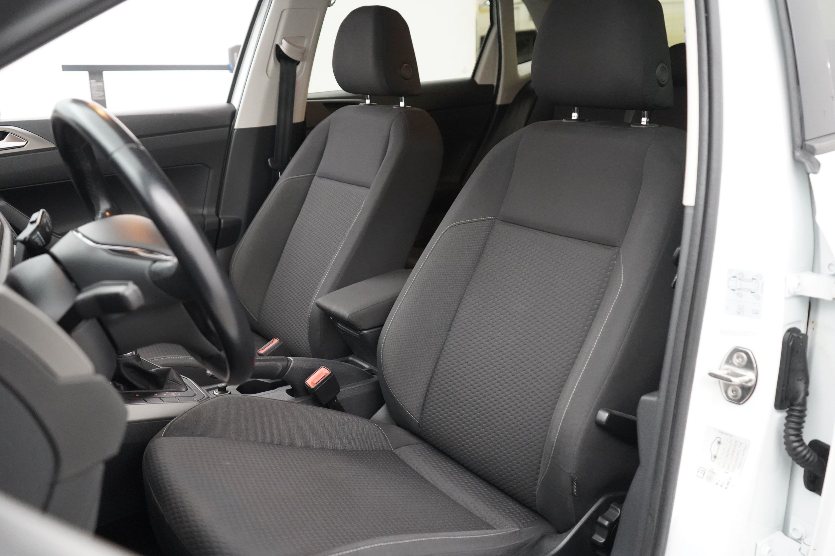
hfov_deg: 60.3
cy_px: 278
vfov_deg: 42.3
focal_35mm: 31
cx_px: 418
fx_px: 719
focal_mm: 31
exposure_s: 1/125
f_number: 4
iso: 12800
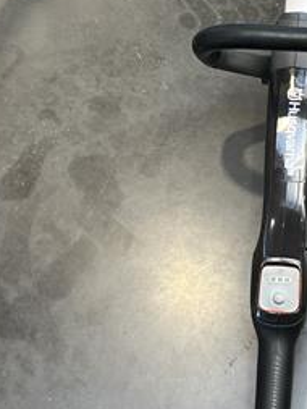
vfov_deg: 24.6
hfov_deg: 18.4
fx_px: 933
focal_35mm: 79
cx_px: 263
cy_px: 131
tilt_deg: -64.1
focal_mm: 5.1
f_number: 1.6
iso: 64
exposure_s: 1/100
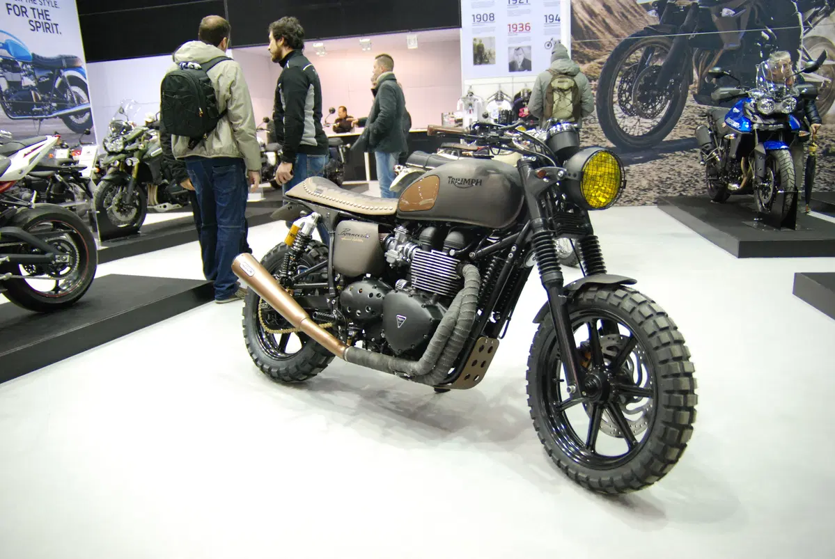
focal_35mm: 26
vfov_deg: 50.5
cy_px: 280
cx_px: 418
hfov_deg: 70.4
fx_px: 592
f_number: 2.8
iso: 1000
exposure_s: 1/125
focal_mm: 17
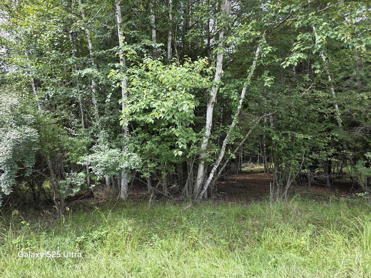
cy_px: 139
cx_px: 186
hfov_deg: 73.9
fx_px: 247
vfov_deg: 58.9
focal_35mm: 23
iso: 64
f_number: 1.7
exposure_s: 1/370
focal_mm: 6.3
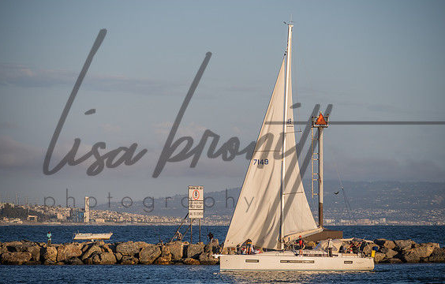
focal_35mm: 222
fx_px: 2709
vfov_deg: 6.0
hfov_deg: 9.4
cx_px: 230
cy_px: 152
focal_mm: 200
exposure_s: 1/1600
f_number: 6.3
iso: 320
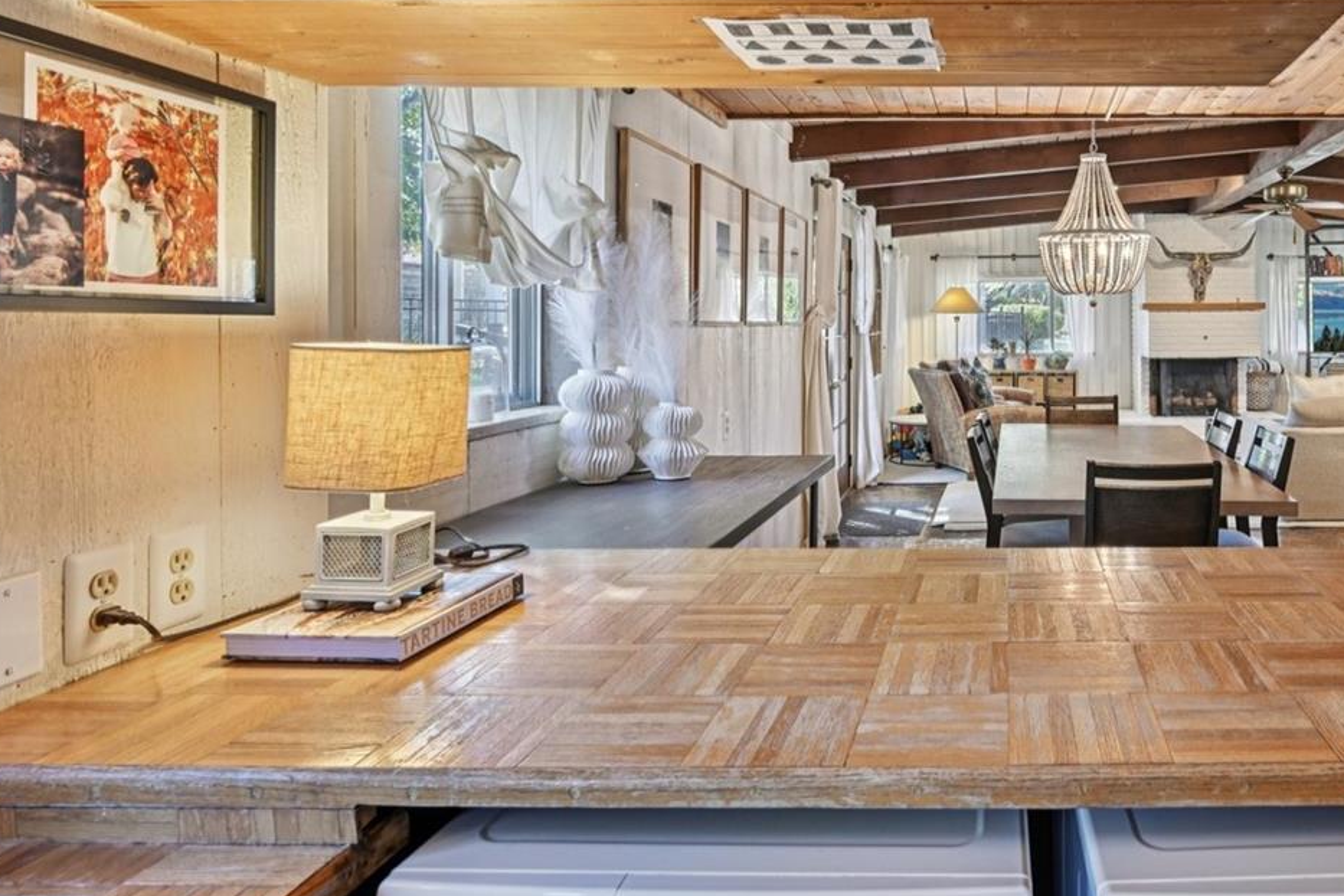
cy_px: 298
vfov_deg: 52.1
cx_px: 993
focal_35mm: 24
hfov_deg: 69.3
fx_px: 896
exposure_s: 1/15
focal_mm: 14
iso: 320
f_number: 7.1
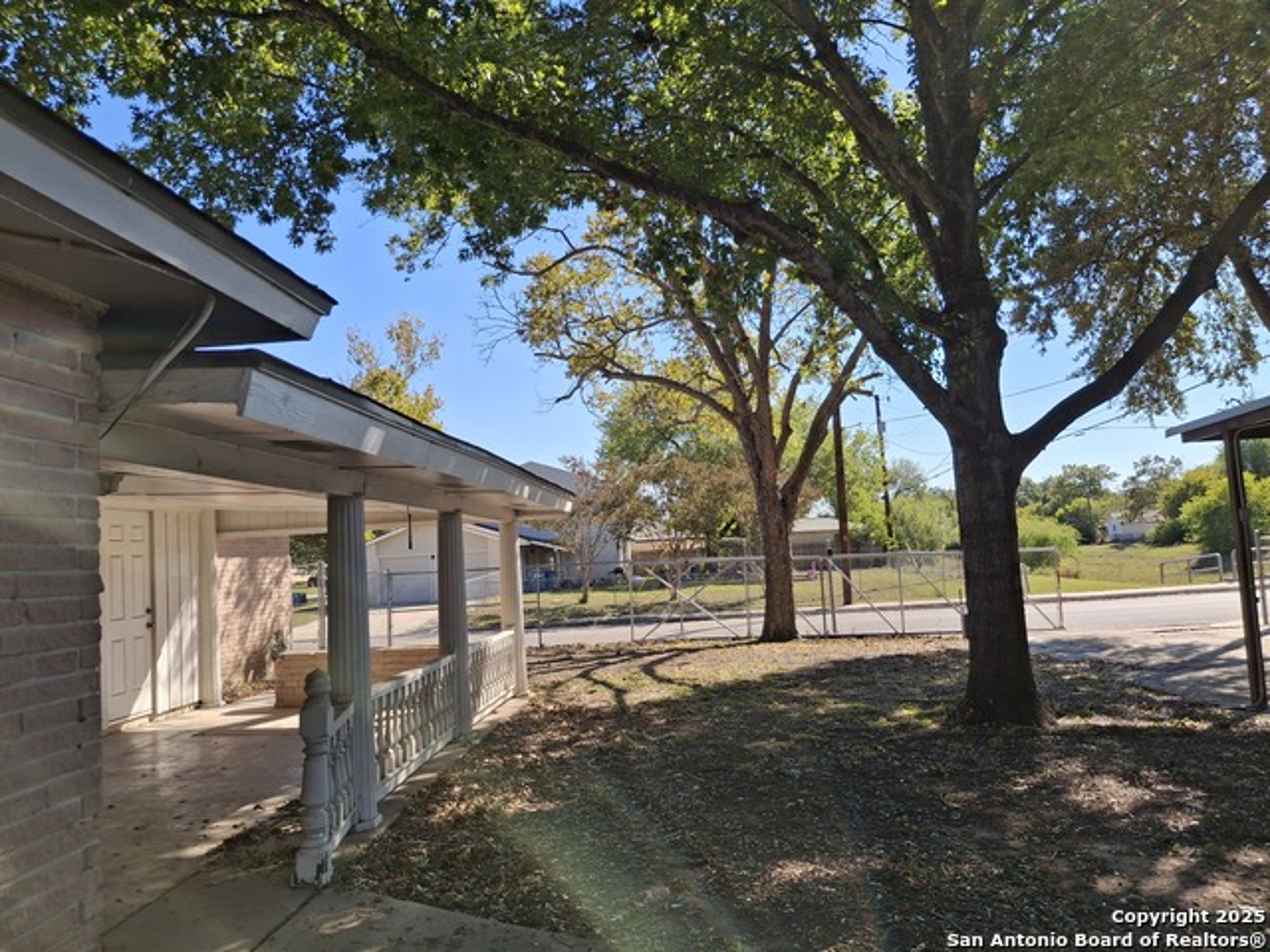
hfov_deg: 69.4
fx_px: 917
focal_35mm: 25
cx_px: 635
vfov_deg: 54.9
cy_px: 476
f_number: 1.8
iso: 32
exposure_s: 1/1905
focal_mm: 4.69
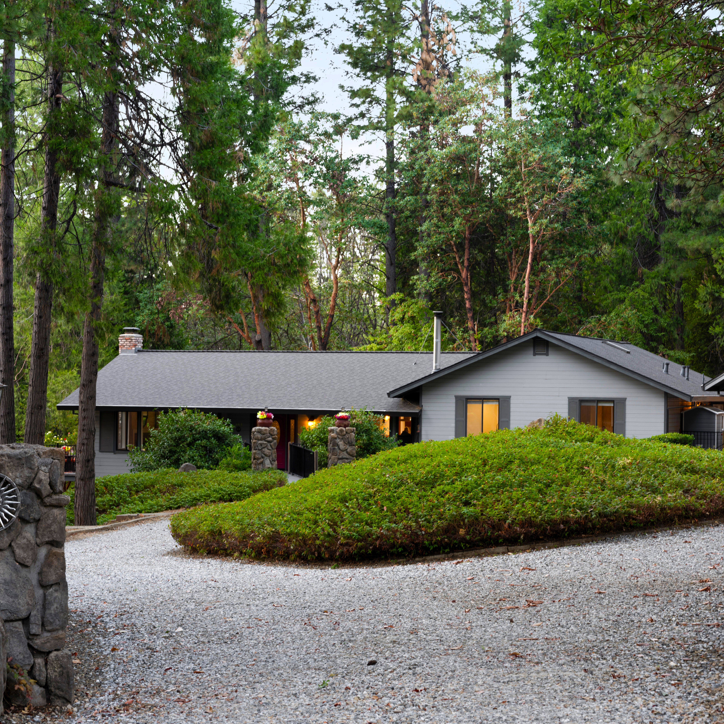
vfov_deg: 23.7
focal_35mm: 73
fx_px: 1727
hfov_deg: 23.7
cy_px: 360
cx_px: 391
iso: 320
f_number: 7.1
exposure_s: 1
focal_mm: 57
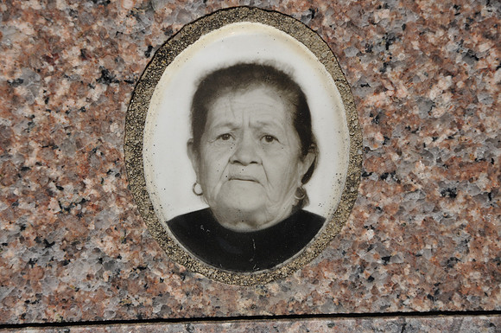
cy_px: 166
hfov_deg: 13.1
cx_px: 250
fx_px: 2189
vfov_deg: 8.7
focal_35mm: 158
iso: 200
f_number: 9
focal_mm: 105
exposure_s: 1/320
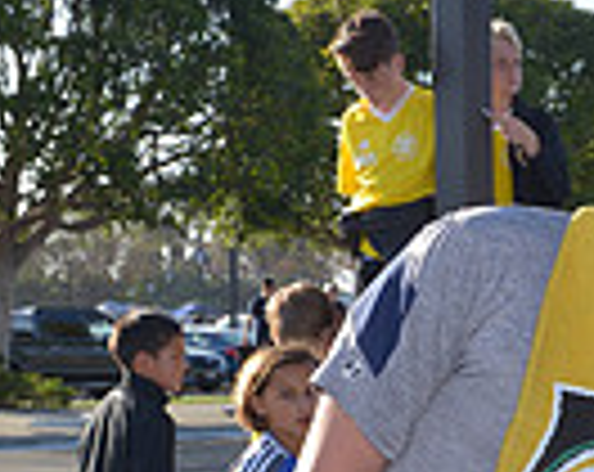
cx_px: 868
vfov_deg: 12.3
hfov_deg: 15.0
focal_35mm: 120
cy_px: 645
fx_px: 2105
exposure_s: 1/250
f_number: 11
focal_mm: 29
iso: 400
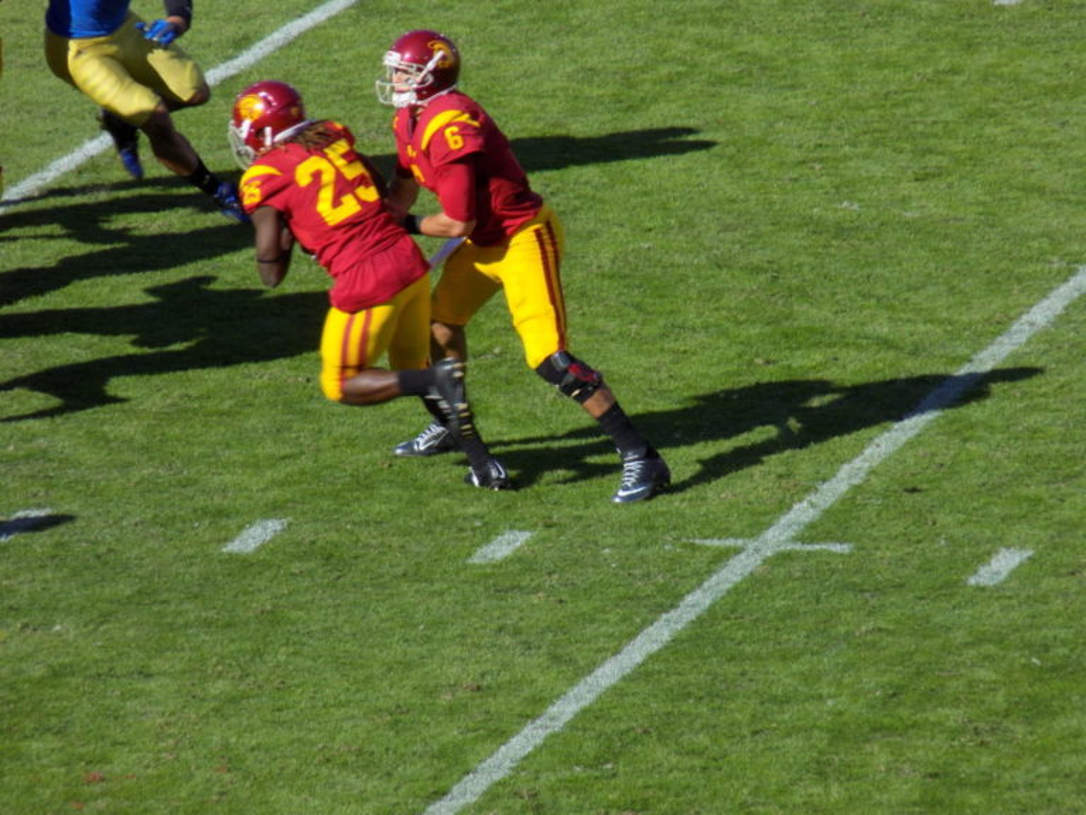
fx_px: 18353
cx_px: 543
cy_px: 408
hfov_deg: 3.4
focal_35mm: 585
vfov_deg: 2.5
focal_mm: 104
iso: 80
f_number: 5.9
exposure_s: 1/320
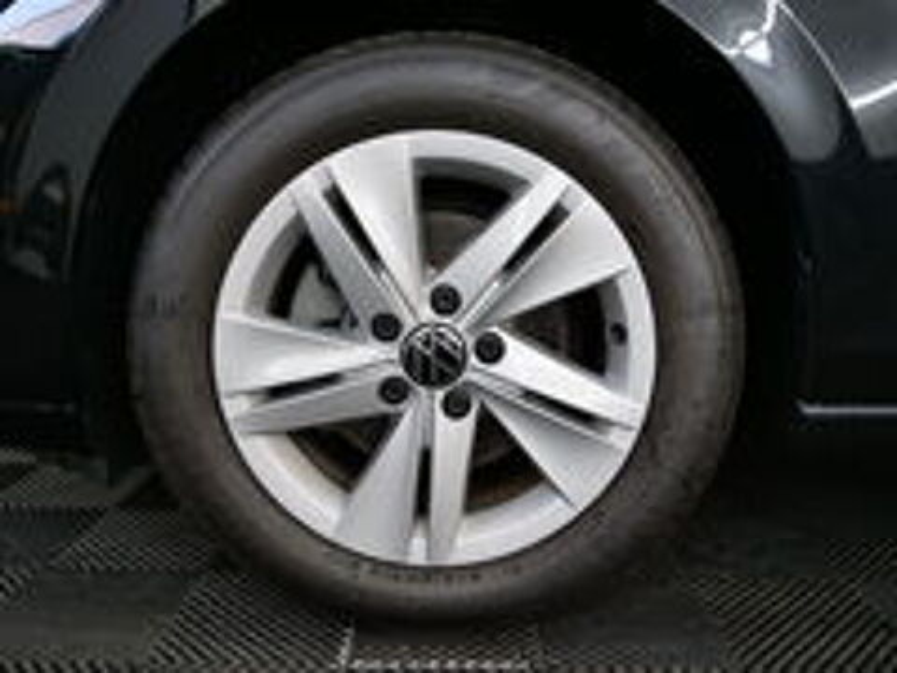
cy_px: 336
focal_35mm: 32
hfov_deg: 56.8
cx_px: 448
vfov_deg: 44.2
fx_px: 829
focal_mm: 16
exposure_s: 1/60
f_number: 3
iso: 640
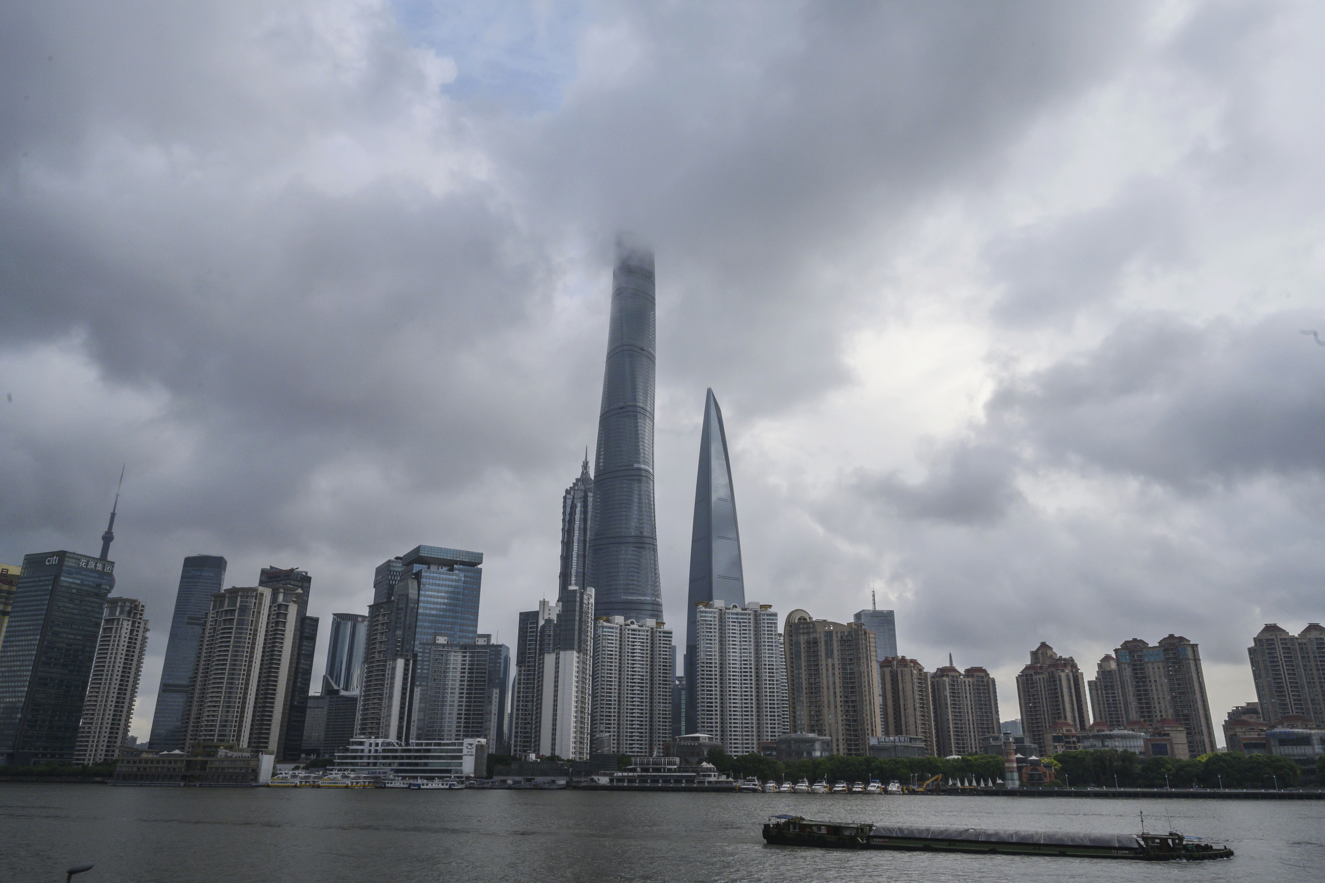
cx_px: 662
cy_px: 442
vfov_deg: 51.3
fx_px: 920
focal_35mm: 25
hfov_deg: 71.5
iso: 400
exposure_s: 1/400
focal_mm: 25
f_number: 18
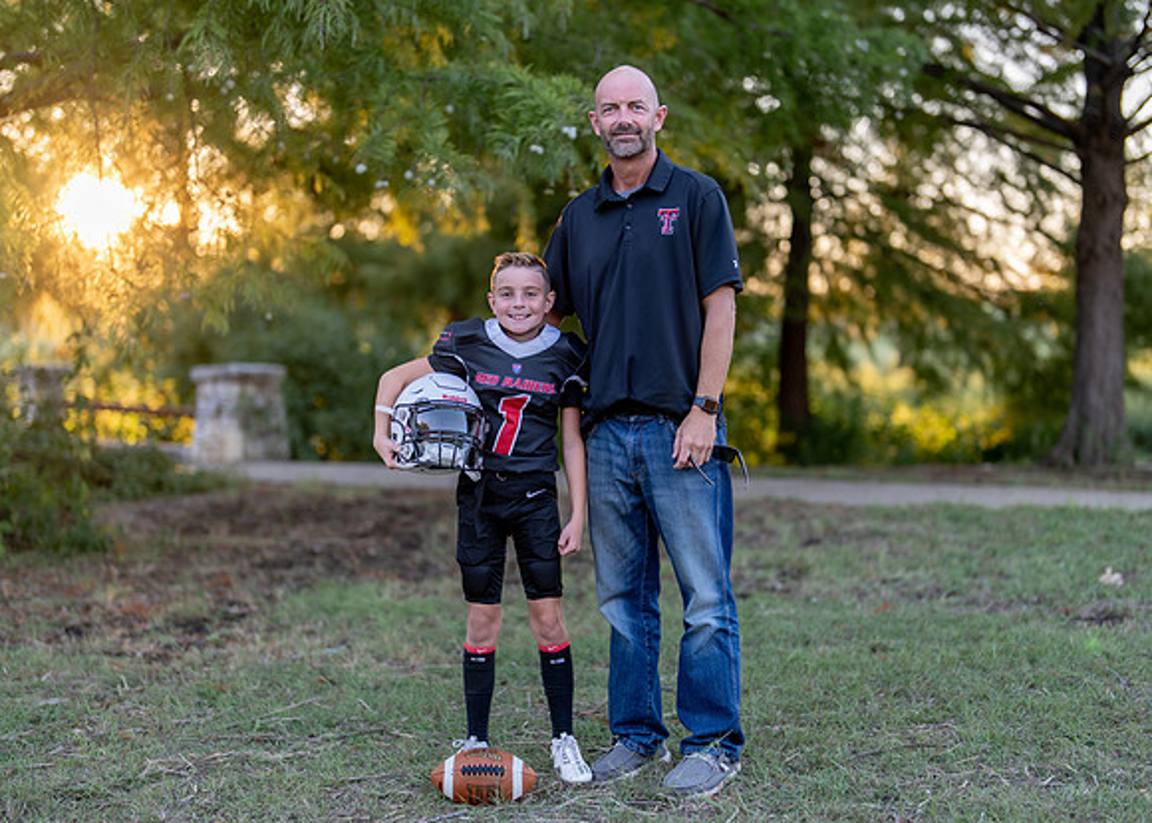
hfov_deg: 31.5
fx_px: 2045
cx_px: 591
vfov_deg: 22.7
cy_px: 422
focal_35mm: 63
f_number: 1.2
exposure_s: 1/400
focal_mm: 50
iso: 100
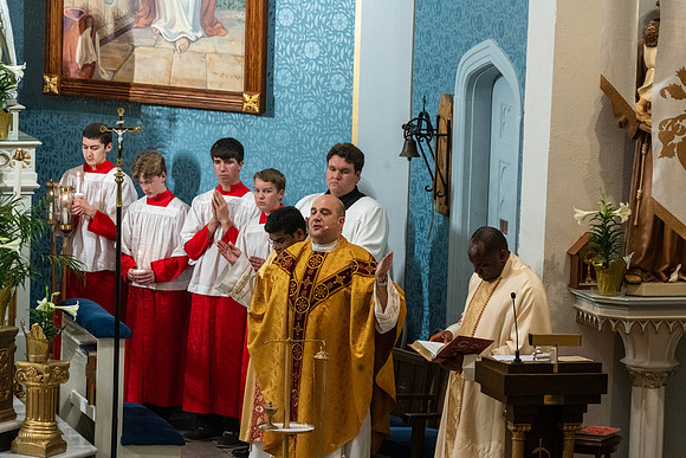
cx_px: 382
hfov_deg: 9.2
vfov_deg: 6.2
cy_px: 255
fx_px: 4244
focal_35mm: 223
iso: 5000
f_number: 9
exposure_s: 1/60
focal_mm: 200
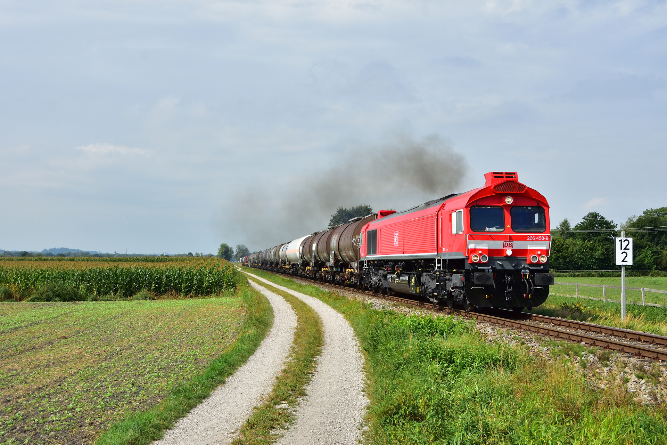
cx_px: 334
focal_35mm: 46
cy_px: 222
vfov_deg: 28.9
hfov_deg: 42.3
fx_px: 861
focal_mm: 31
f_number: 7.1
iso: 250
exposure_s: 1/800
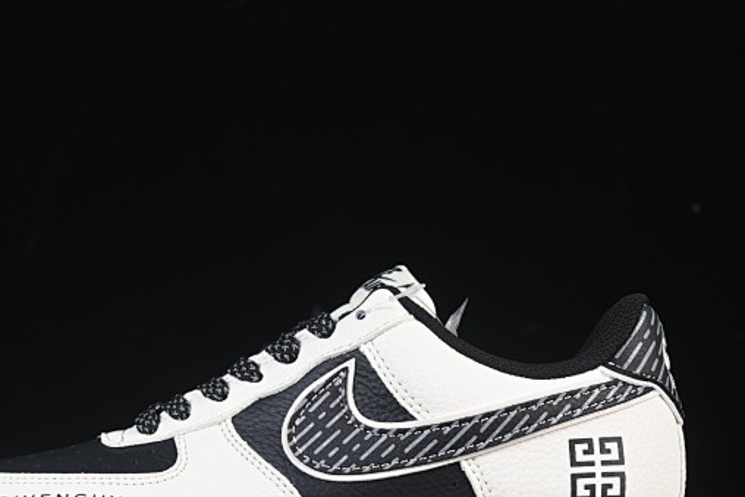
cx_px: 304
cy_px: 382
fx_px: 2442
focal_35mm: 118
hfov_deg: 17.3
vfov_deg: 11.6
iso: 160
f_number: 7.1
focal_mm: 50
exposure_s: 1/80
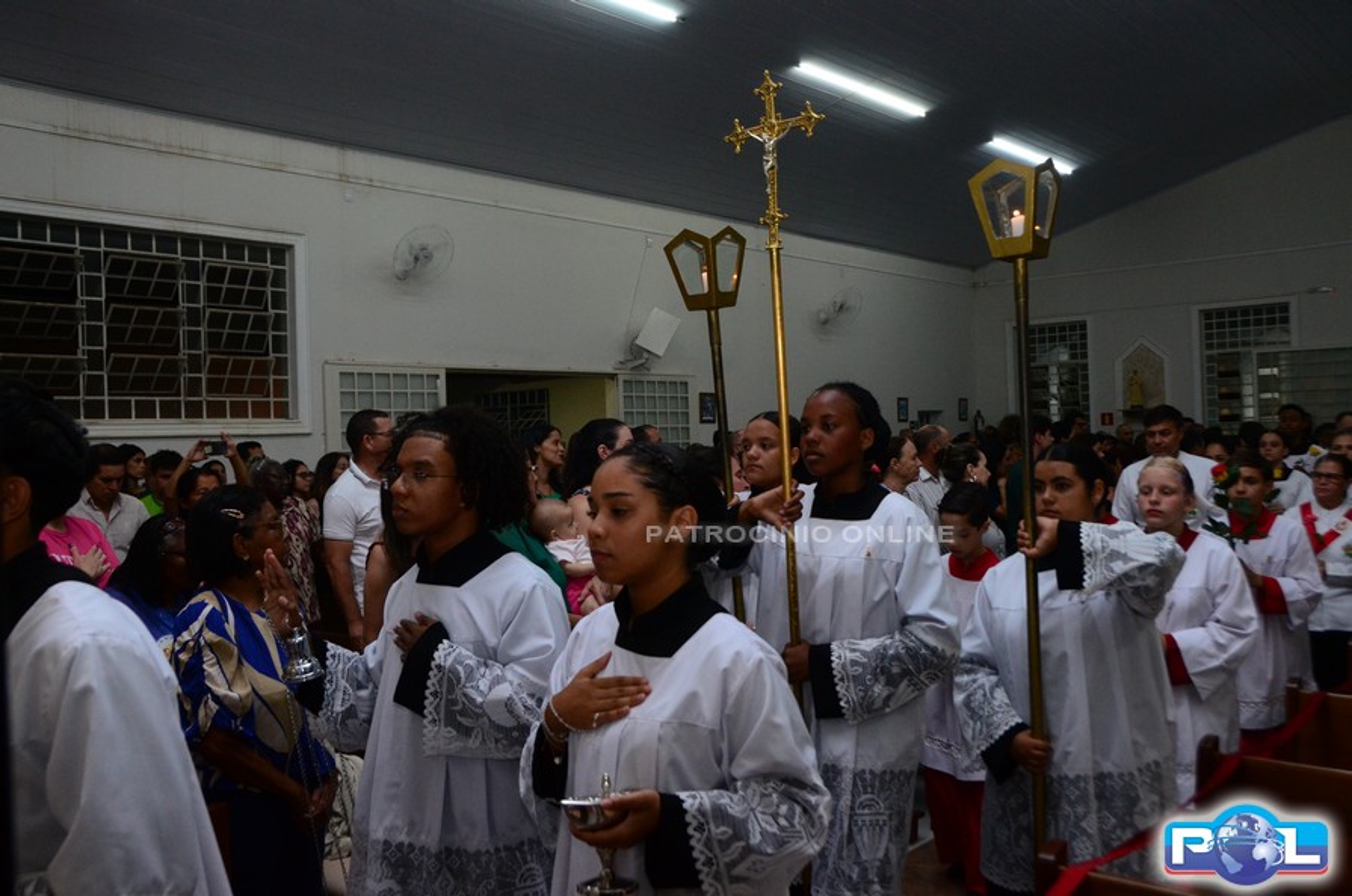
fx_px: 1124
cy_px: 448
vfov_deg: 43.4
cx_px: 676
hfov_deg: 62.0
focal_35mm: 30
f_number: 5
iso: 1600
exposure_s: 1/200
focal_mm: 20
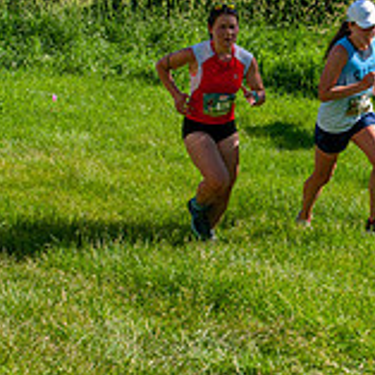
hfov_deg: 14.0
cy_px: 174
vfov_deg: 14.1
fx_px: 1520
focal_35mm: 124
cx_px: 312
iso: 200
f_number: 8
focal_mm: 34
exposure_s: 1/400
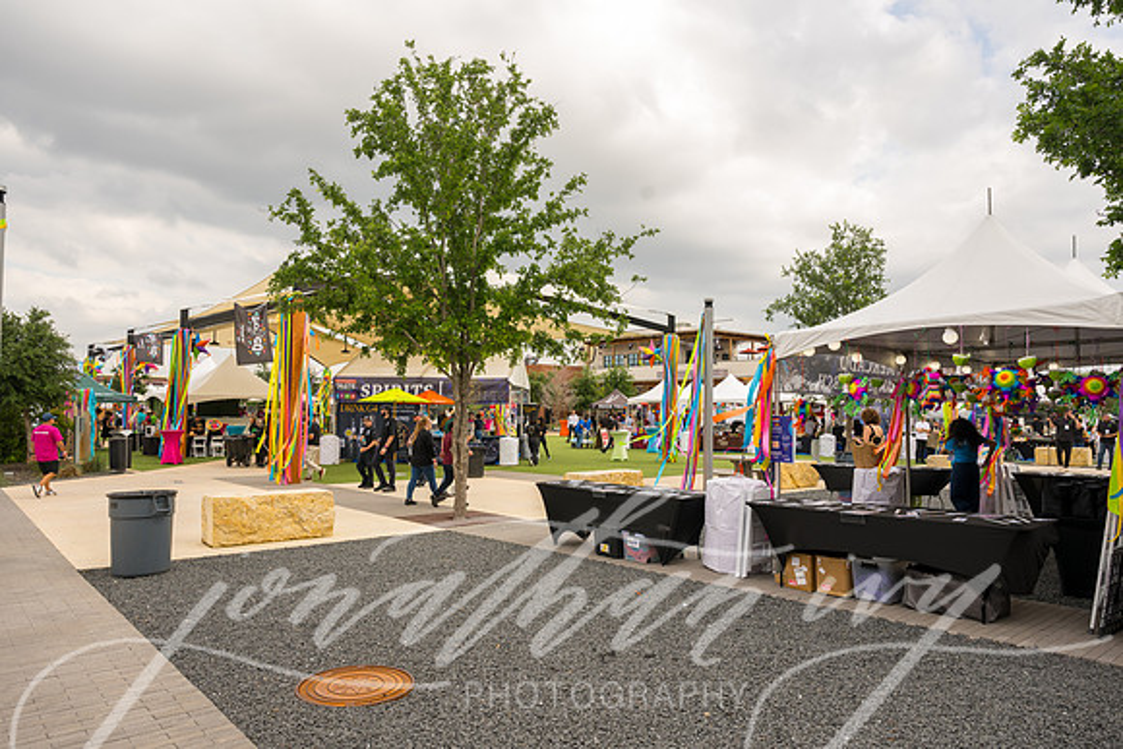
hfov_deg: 73.7
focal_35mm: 24
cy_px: 374
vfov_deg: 53.2
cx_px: 562
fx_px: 749
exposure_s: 1/400
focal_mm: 24
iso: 160
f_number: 5.6
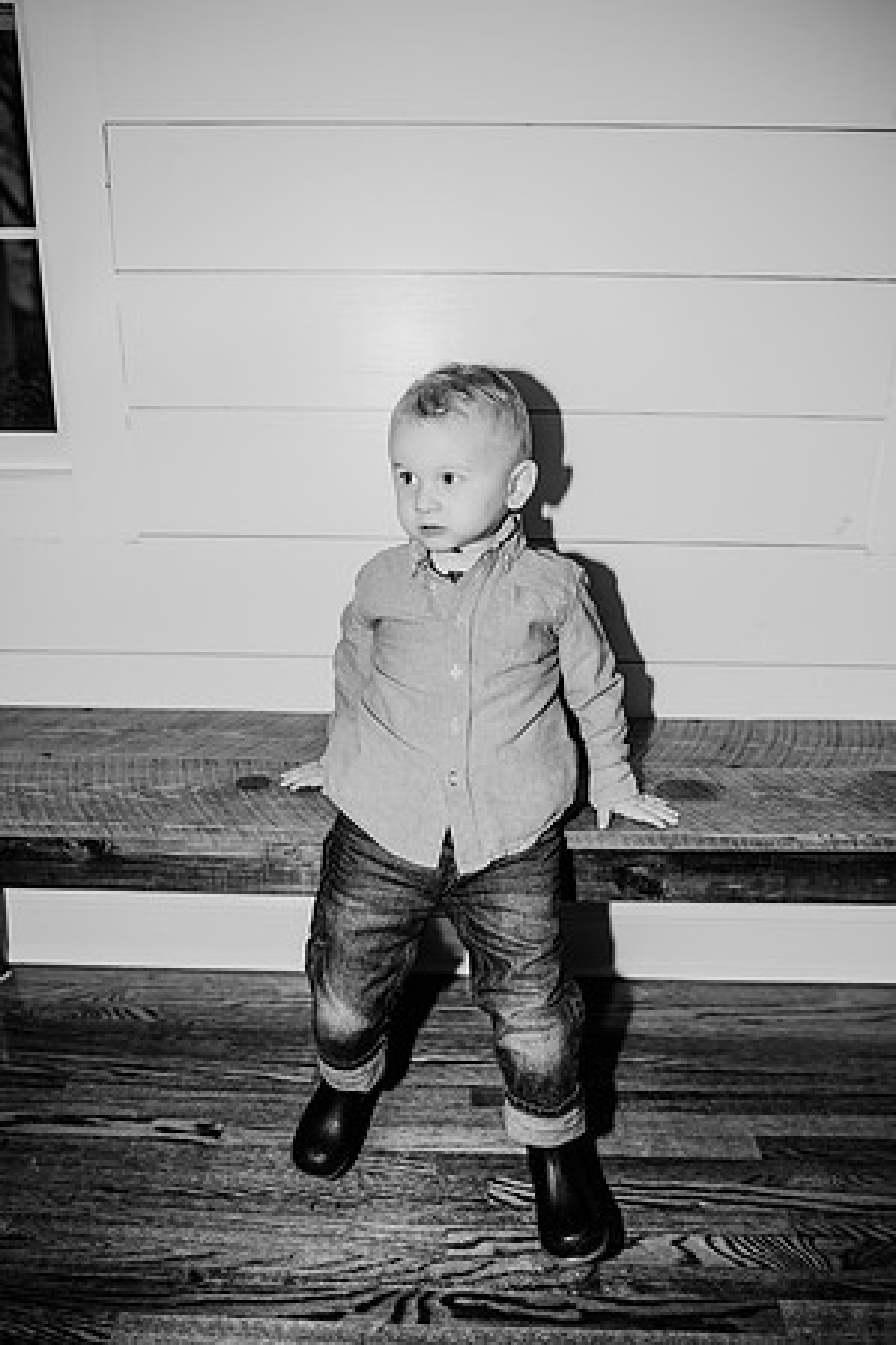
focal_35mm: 24
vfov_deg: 73.7
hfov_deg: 53.1
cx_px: 448
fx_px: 896
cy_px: 672
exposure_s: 1/1000
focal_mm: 24
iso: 500
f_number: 2.8
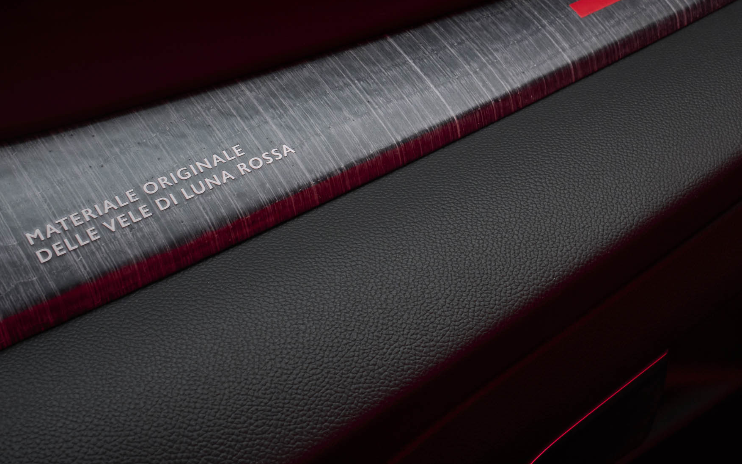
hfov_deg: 31.8
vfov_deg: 20.0
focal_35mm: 64
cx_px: 476
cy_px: 60
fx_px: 1294
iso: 500
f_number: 14
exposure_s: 1/20
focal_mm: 34
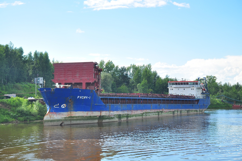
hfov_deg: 28.1
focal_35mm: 72
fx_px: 483
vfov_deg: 18.9
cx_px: 121
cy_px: 80
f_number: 5.6
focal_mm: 48
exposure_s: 1/640
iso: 200
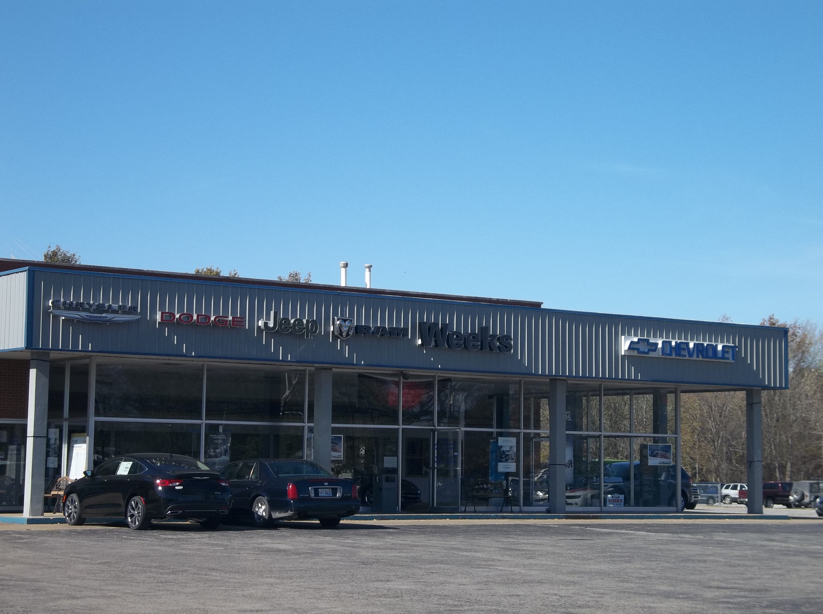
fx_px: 1756
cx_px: 412
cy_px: 307
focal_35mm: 74
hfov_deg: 26.4
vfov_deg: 19.8
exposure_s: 1/160
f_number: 9.8
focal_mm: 13.2
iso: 80
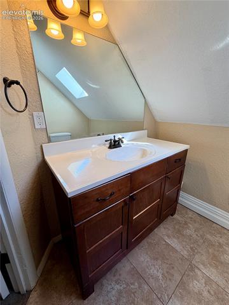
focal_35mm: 14
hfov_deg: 85.7
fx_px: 123
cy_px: 152
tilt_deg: -15.8
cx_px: 114
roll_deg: -0.5
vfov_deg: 102.1
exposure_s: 1/120
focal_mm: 2.22
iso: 50
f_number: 2.2
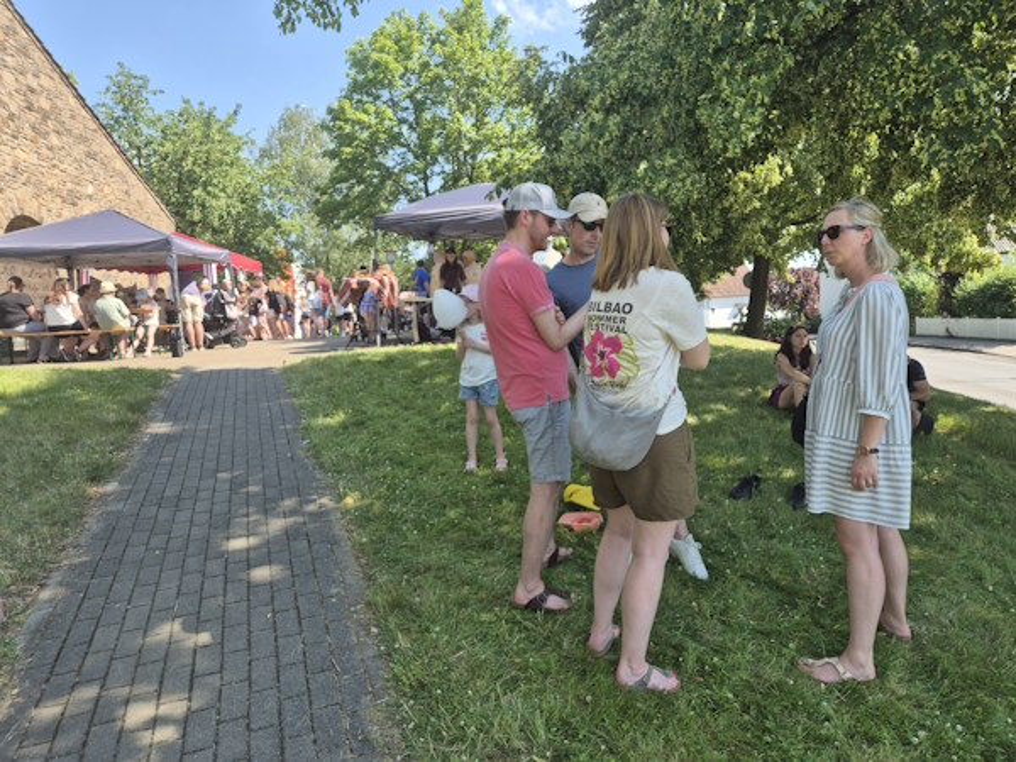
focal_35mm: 23
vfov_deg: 58.9
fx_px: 675
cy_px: 381
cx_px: 508
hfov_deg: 73.9
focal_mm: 5.4
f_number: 1.8
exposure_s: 1/612
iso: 25
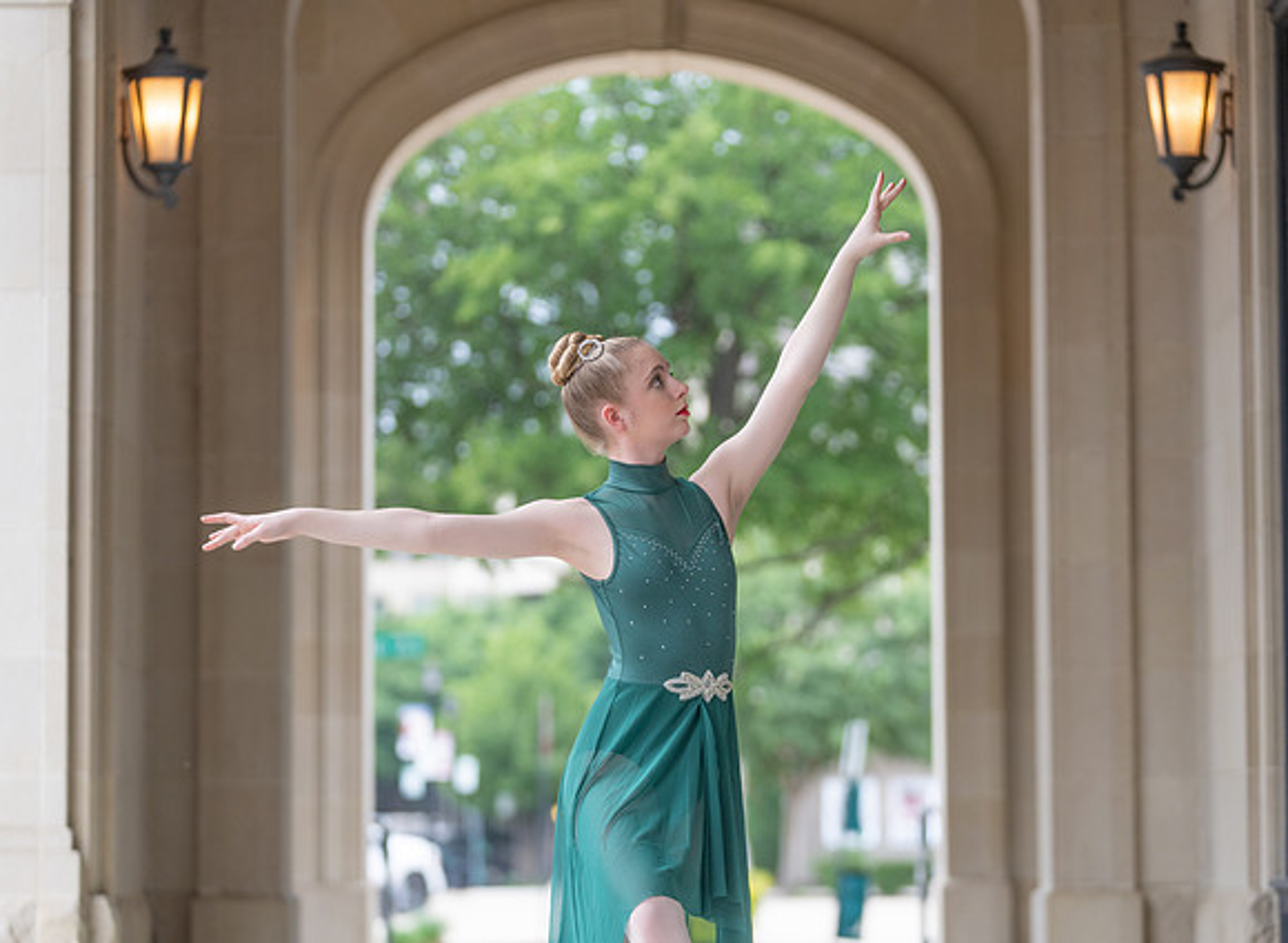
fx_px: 4363
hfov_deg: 16.8
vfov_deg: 12.3
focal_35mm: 118
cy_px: 472
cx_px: 675
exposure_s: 1/320
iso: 320
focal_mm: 107
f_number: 2.8
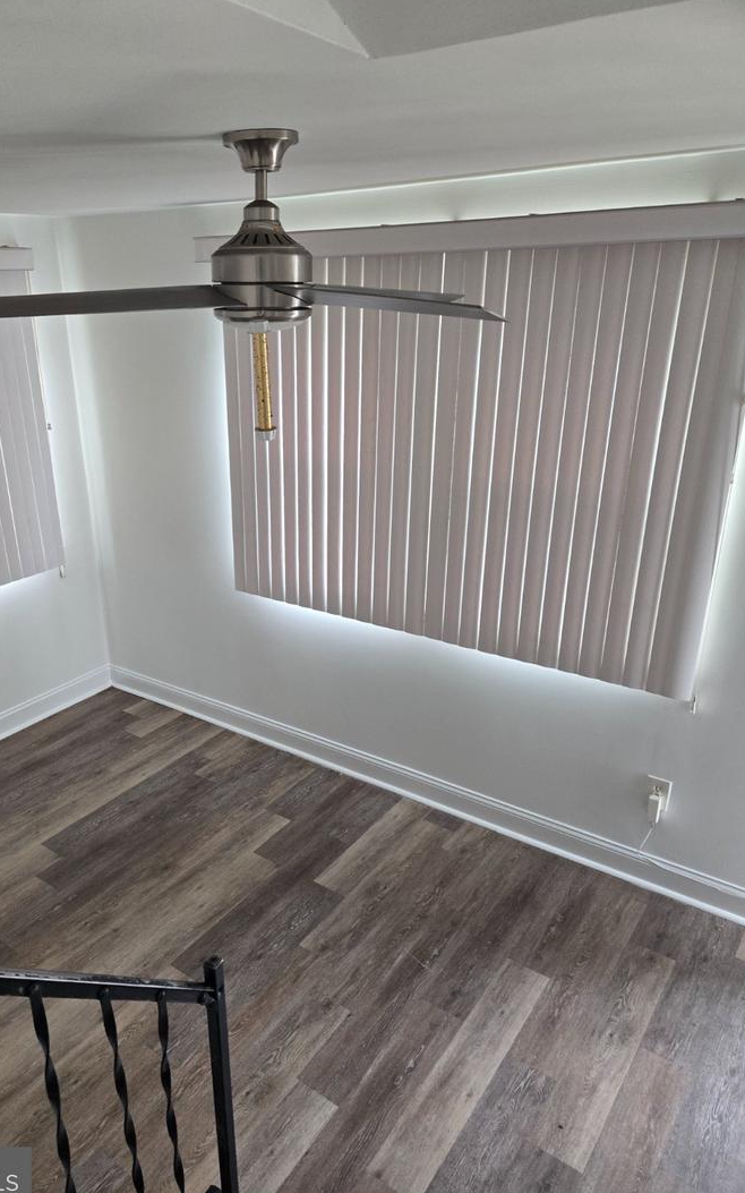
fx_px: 812
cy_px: 600
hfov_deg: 48.9
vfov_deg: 72.5
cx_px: 291
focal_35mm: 25
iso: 250
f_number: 1.8
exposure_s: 1/120
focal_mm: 5.4
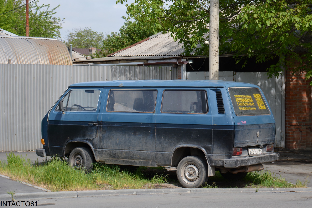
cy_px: 104
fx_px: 806
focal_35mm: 93
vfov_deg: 14.7
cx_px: 156
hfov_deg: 21.9
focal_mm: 62
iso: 180
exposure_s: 1/250
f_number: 8
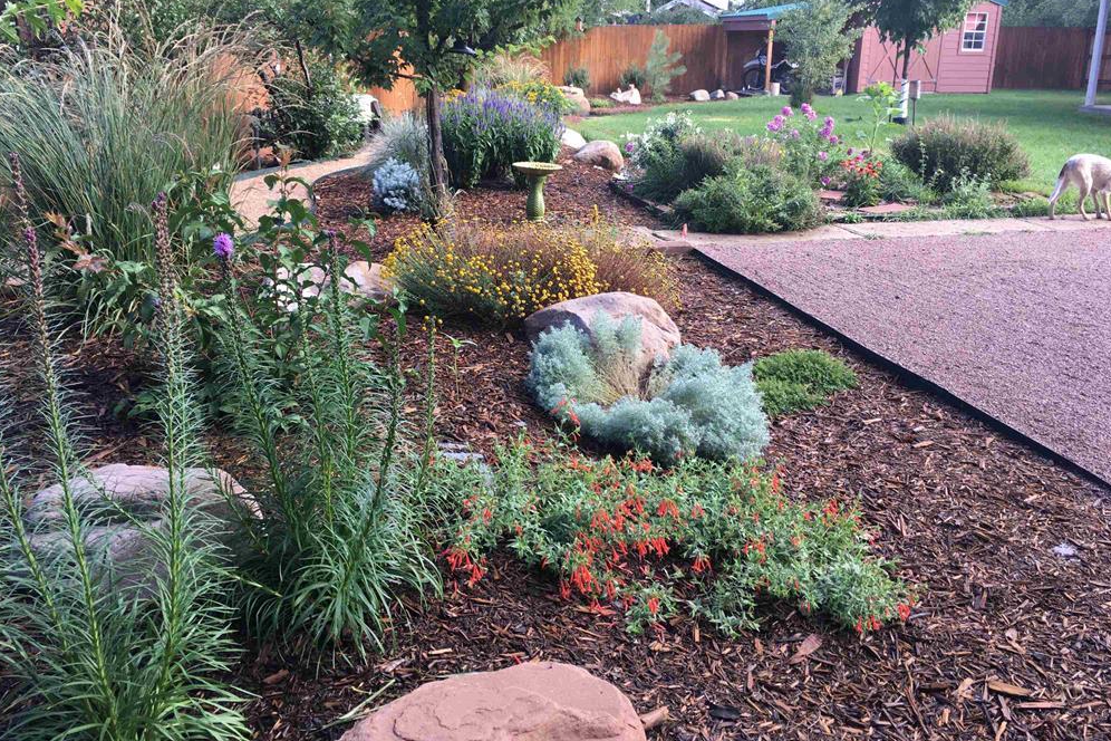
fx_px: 957
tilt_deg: -17.2
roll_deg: -0.9
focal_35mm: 31
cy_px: 330
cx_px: 562
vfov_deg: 42.3
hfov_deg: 60.3
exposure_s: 1/120
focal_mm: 4.15
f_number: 2.2
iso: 32
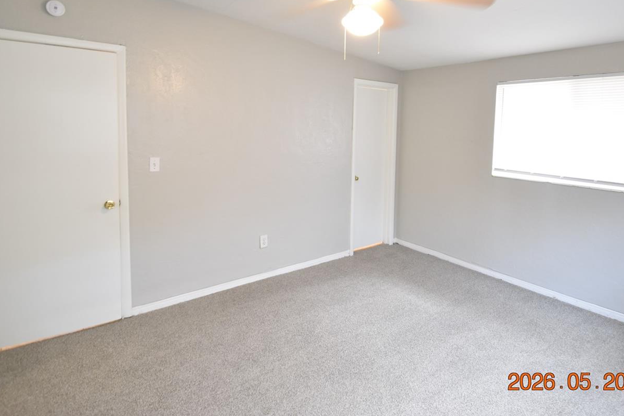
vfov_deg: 60.8
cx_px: 355
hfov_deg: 83.5
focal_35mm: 20
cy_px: 146
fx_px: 347
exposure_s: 1/20
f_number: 3.5
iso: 800
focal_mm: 10
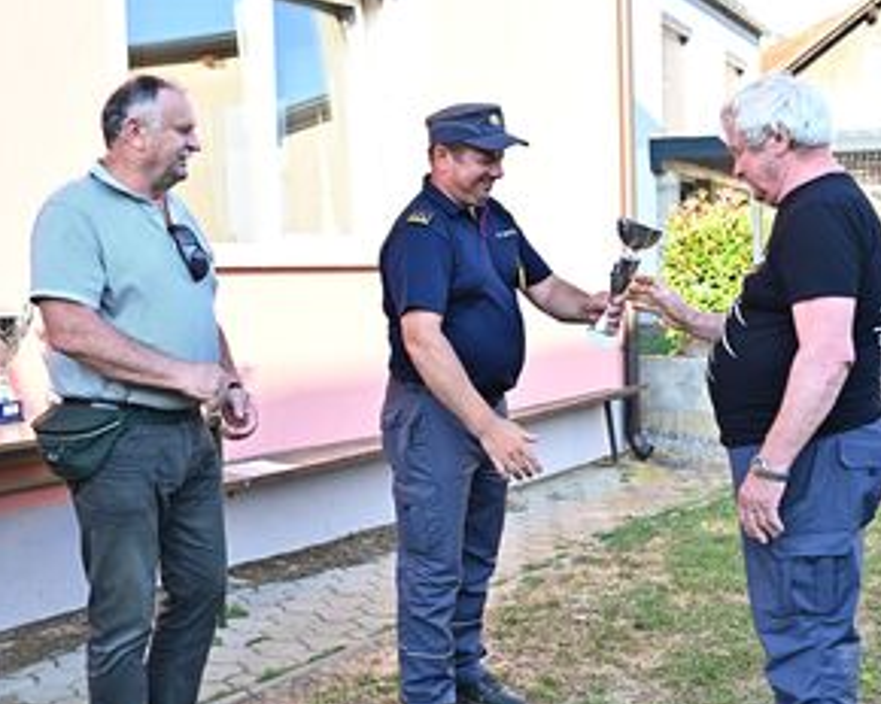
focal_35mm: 51
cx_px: 459
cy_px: 379
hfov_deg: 36.6
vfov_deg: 29.7
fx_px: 1330
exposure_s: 1/2500
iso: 1600
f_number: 4
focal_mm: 35
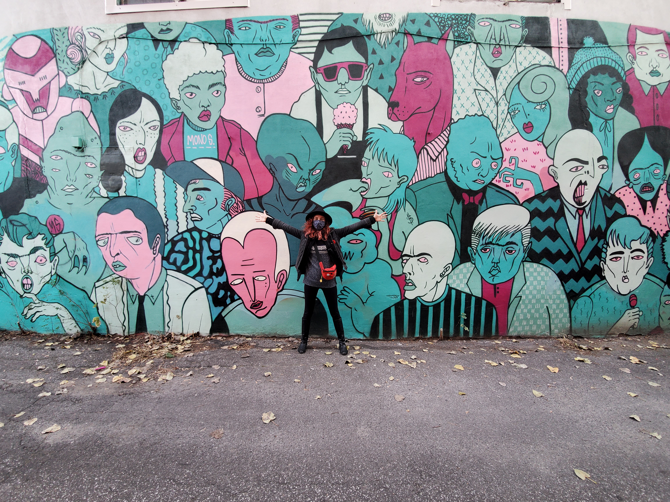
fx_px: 252
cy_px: 251
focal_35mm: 13
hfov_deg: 106.2
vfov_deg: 89.9
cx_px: 335
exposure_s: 1/59
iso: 160
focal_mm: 1.8
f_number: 2.2
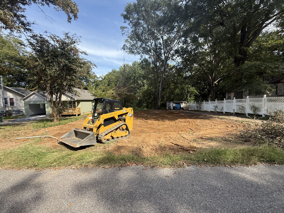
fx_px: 115
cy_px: 106
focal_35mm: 14
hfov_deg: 102.1
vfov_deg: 85.7
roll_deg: +0.5
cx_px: 142
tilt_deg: -2.1
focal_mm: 2.22
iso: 50
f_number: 2.2
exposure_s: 1/574
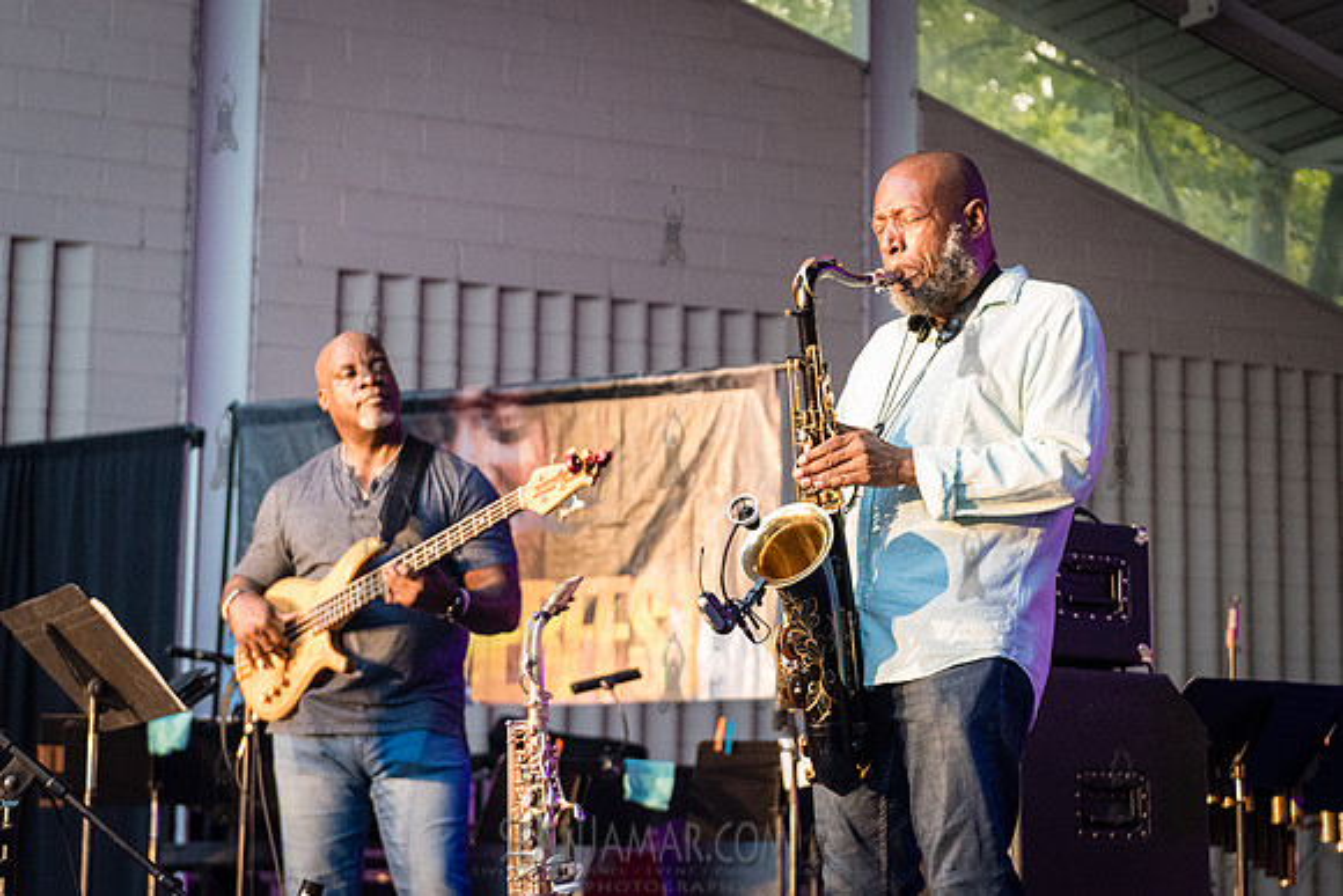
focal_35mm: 86
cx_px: 838
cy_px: 415
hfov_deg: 23.6
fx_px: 3202
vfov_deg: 15.9
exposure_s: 1/320
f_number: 3.5
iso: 5000
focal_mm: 62
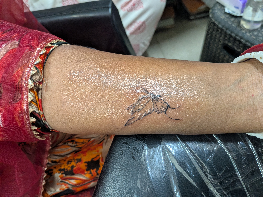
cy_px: 98
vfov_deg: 56.8
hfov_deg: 71.6
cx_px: 132
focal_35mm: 24
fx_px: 182
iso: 63
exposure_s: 1/46
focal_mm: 4.53
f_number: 1.7
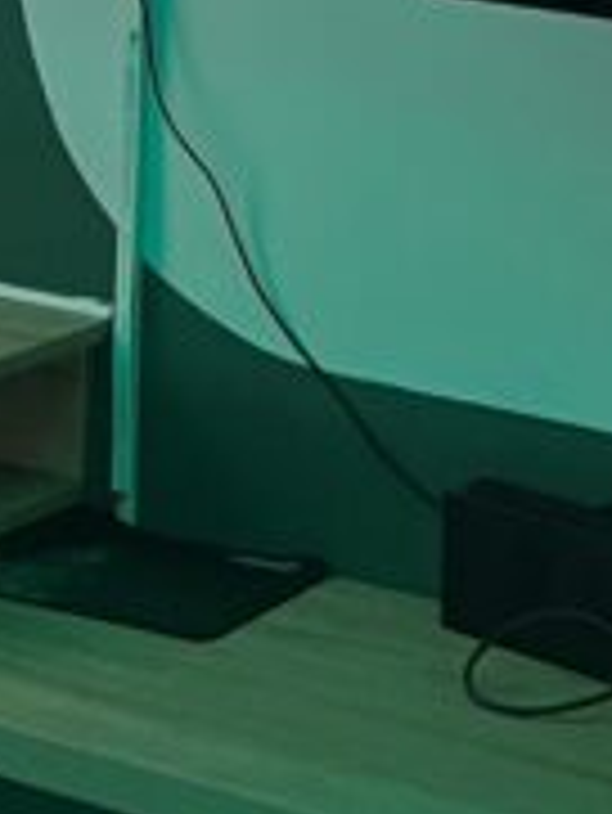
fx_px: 3461
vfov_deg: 11.5
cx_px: 252
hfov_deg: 10.1
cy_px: -1021
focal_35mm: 147
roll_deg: -1.1
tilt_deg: +6.7
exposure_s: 1/50
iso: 125
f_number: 1.5
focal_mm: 5.7
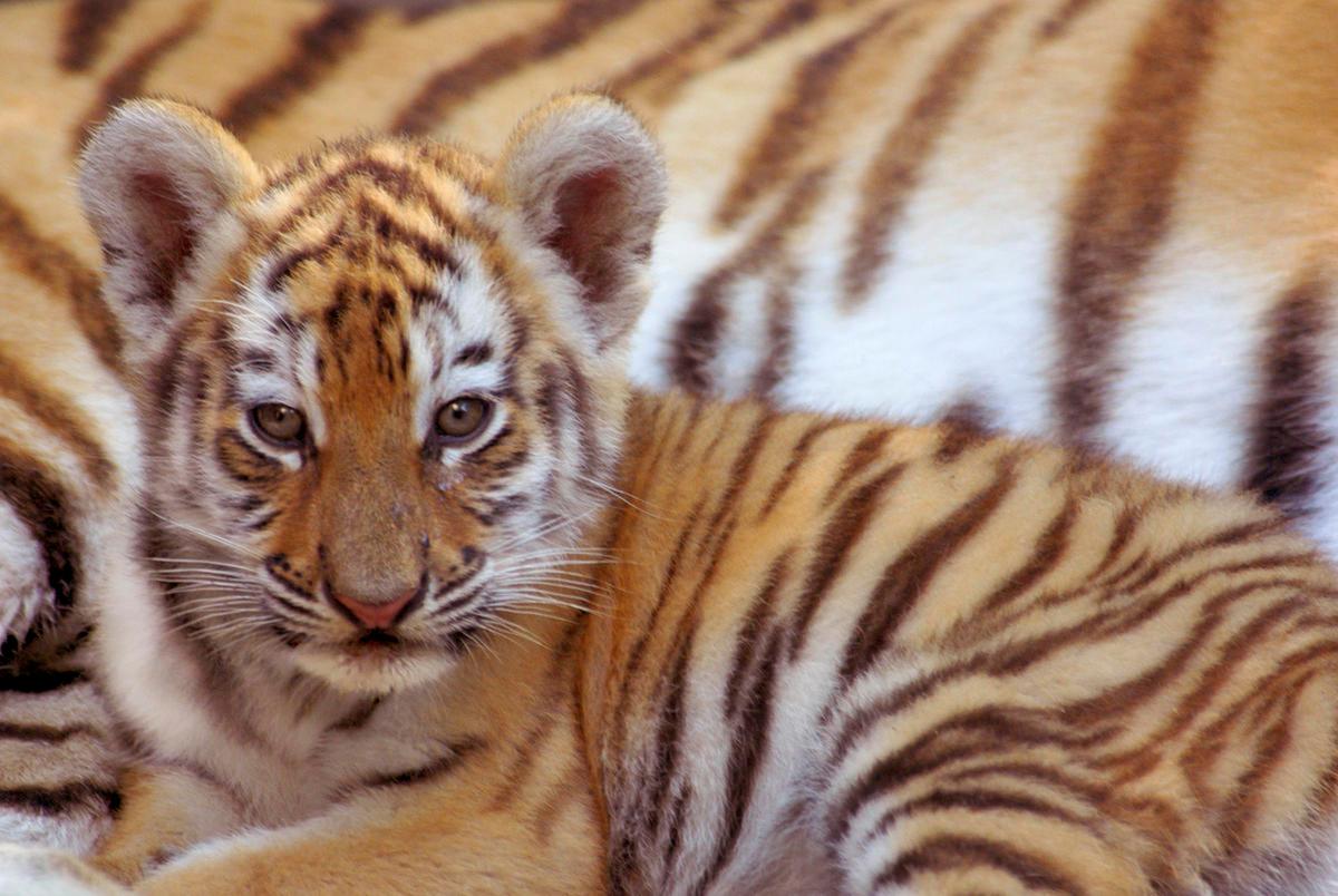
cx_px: 669
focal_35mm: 600
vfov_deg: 2.3
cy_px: 448
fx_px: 22333
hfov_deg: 3.4
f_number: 5.6
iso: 500
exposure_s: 1/80
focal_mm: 400
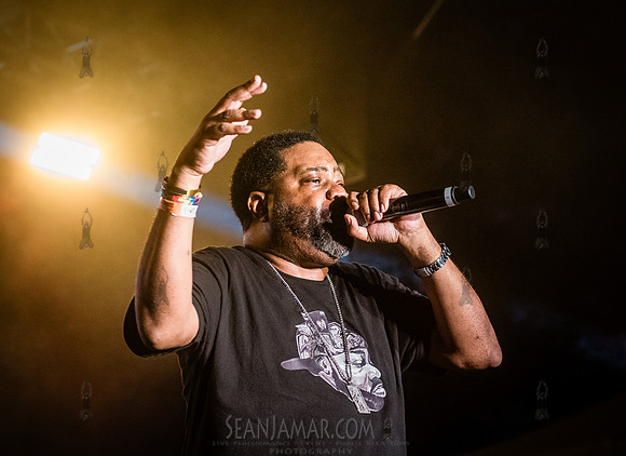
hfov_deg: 19.0
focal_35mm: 104
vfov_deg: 13.9
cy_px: 247
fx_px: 1866
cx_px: 352
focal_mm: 80
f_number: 4
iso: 4000
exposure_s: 1/400
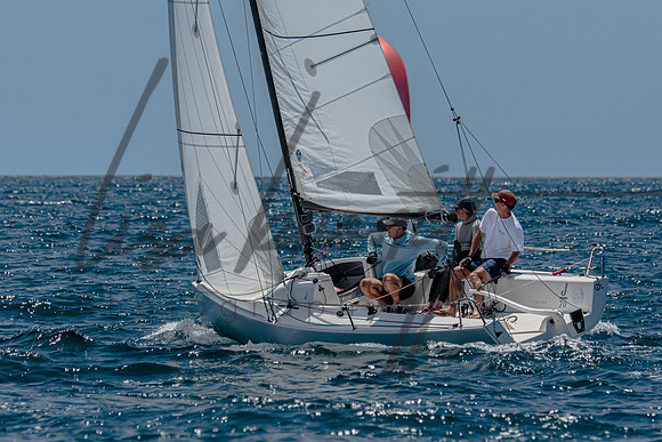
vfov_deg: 3.6
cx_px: 327
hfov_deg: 5.4
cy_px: 248
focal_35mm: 379
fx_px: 6968
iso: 200
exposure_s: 1/2000
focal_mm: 220
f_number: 5.3
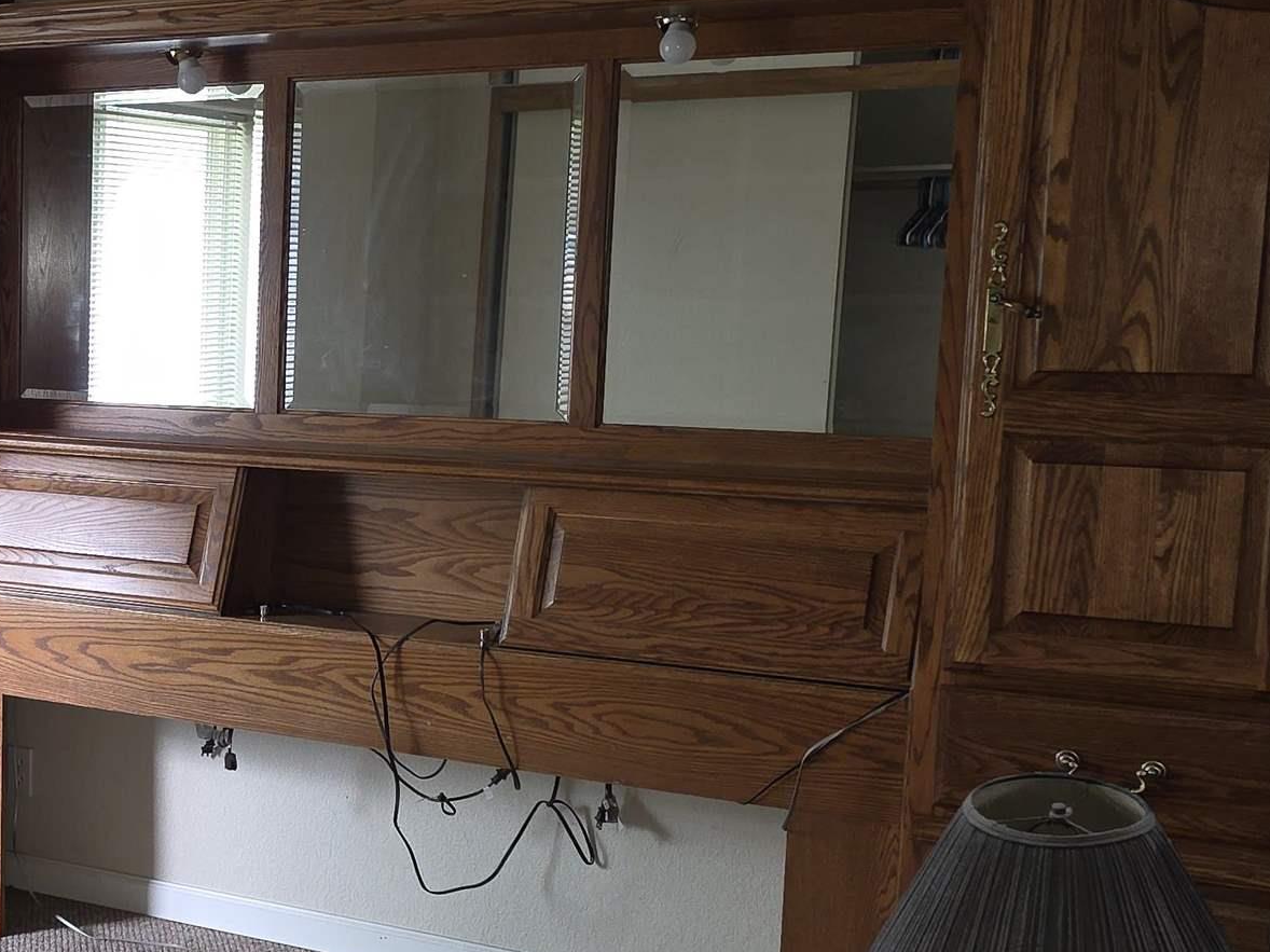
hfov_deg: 29.6
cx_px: -51
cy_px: 616
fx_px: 2201
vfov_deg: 24.3
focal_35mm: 60
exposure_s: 1/30
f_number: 1.7
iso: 100
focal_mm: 6.25
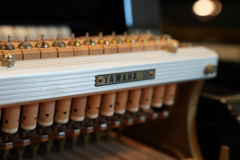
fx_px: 470
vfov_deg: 19.3
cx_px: 120
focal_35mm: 70
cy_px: 80
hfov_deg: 28.7
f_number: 4
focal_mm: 47
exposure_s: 1/80
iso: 1000
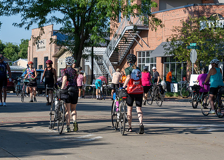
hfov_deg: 19.2
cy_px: 82
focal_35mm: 104
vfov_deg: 13.8
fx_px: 661
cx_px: 105
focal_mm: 70
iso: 200
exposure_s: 1/200
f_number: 9
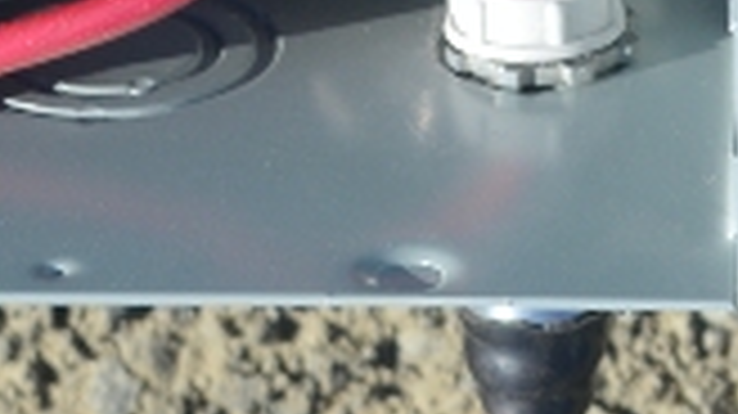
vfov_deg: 2.8
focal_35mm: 430
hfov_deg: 5.0
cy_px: -1064
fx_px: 8413
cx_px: 1022
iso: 100
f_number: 8
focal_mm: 45
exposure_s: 1/250
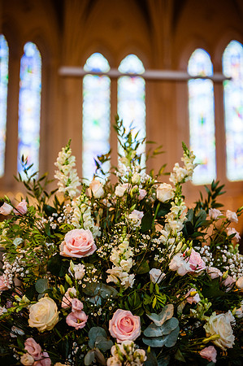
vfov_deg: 39.6
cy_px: 183
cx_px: 122
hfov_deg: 26.9
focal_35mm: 50
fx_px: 507
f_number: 1.8
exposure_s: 1/640
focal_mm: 50
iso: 900
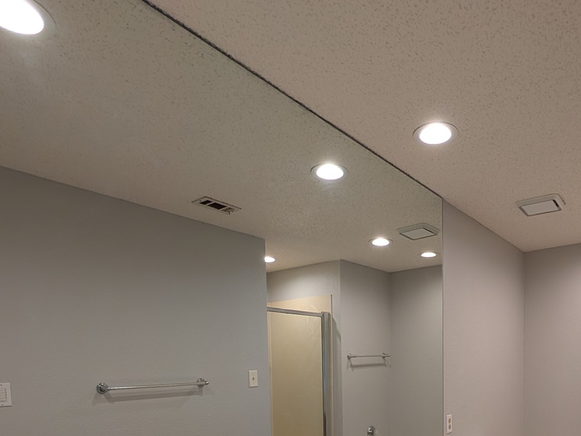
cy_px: 390
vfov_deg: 52.1
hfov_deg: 72.2
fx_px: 386
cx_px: 375
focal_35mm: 23
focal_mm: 2.02
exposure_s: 1/60
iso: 77
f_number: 1.7
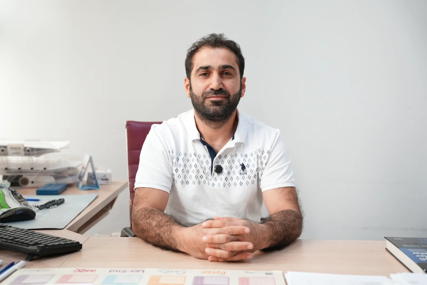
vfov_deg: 30.0
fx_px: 532
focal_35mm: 45
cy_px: 142
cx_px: 214
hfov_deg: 43.8
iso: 640
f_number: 2.8
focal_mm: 44.8
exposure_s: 1/100
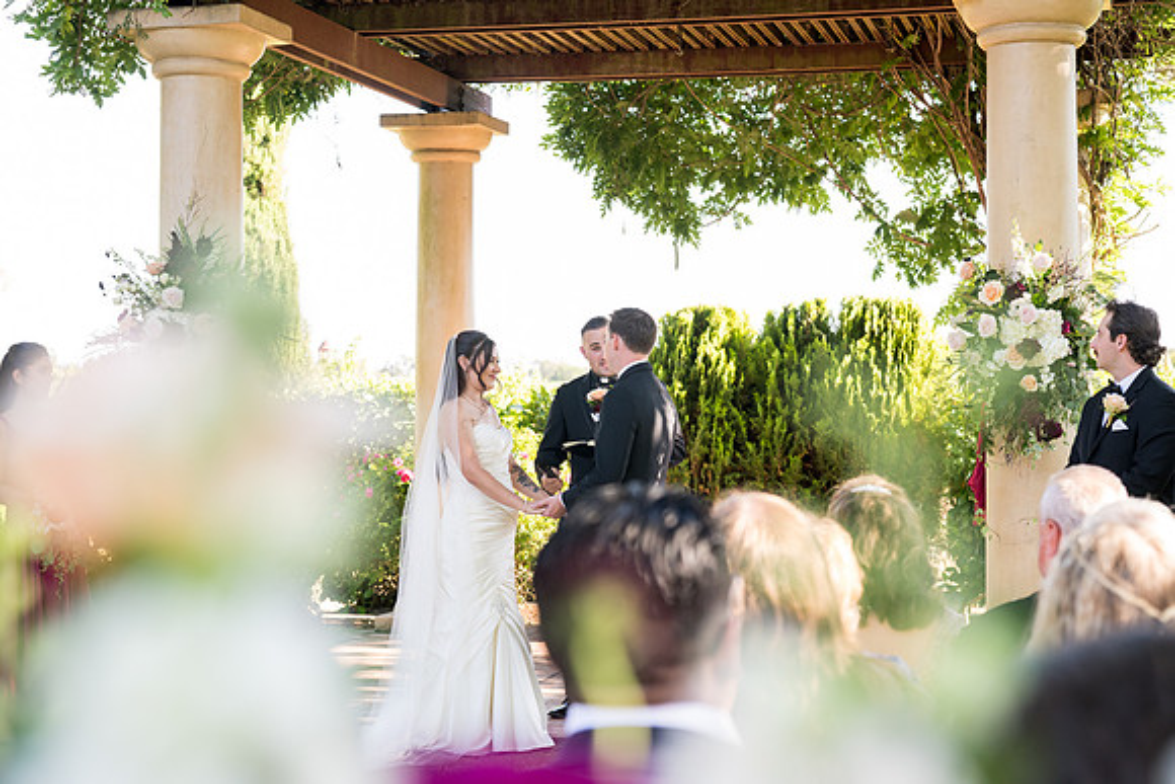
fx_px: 2089
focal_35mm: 64
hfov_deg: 31.4
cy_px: 392
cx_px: 588
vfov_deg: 21.3
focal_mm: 64
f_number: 4
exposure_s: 1/400
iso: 800
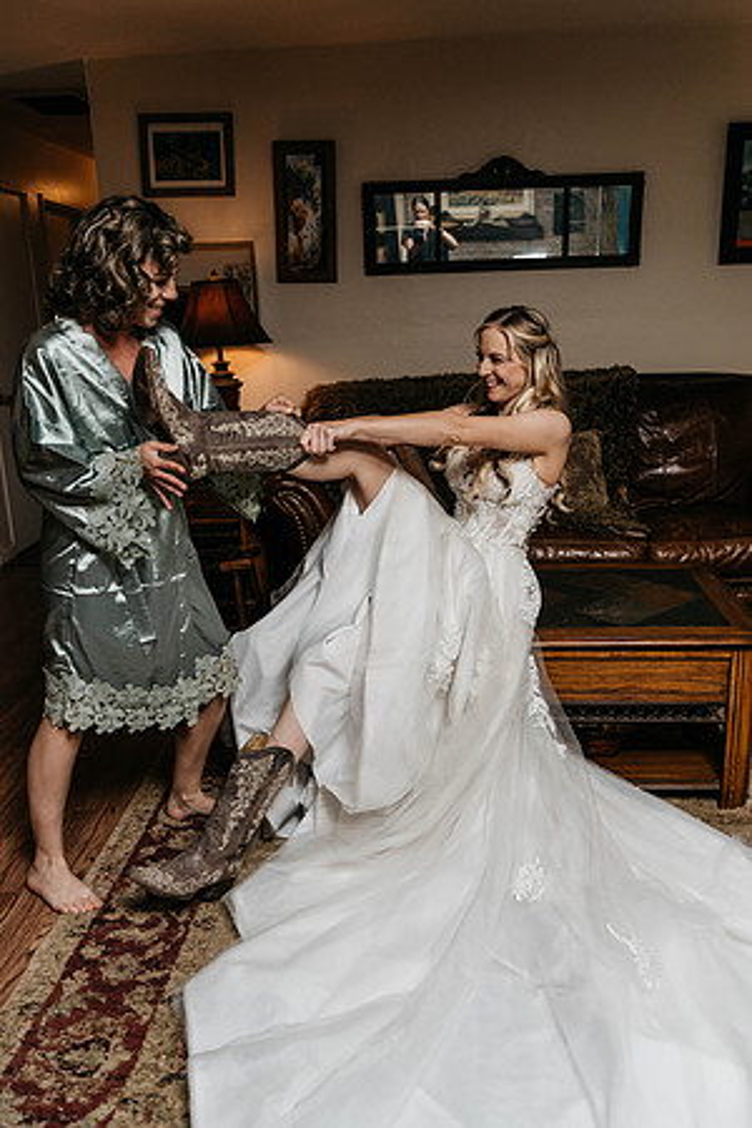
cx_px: 376
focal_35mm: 31
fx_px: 971
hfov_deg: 42.3
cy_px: 564
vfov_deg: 60.3
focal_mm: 31
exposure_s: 1/1000
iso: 1000
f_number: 2.8
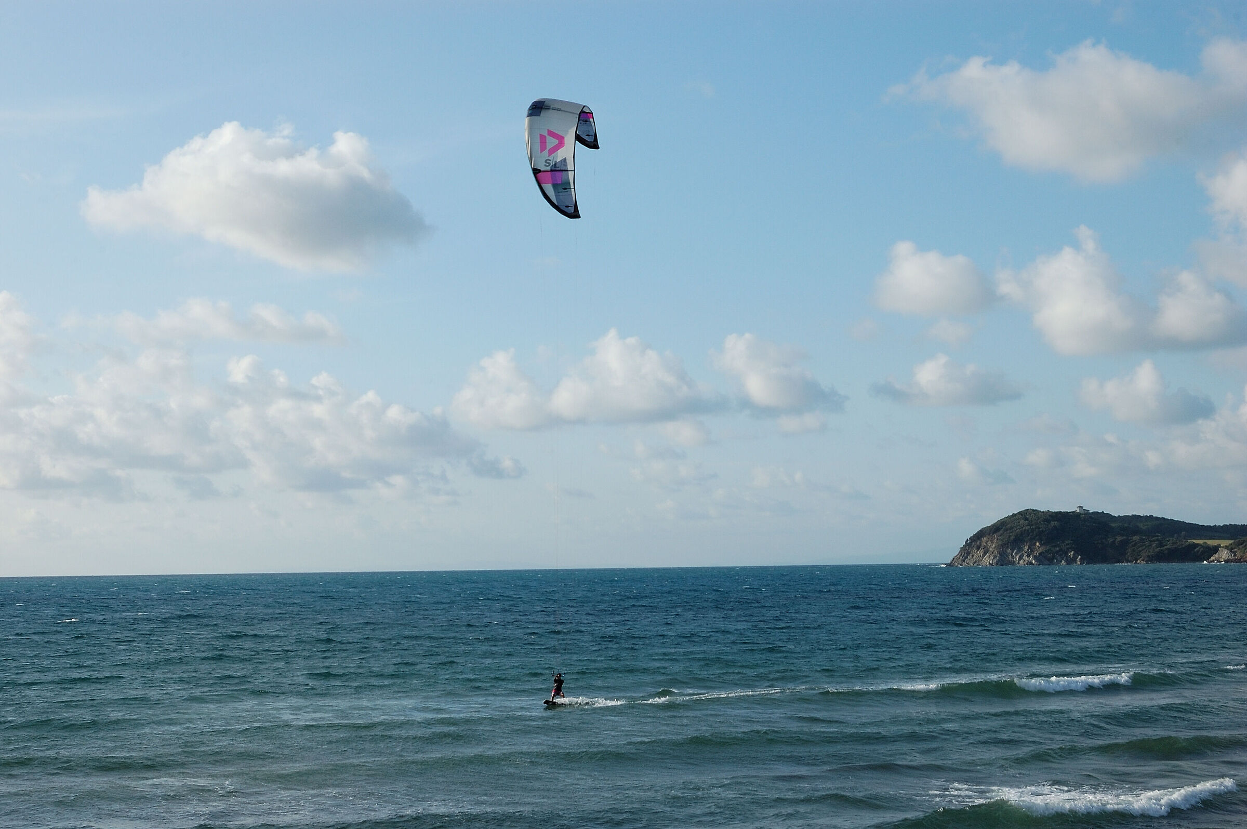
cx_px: 624
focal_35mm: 57
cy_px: 414
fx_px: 1973
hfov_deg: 35.1
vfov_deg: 23.7
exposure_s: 1/125
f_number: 13
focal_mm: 38
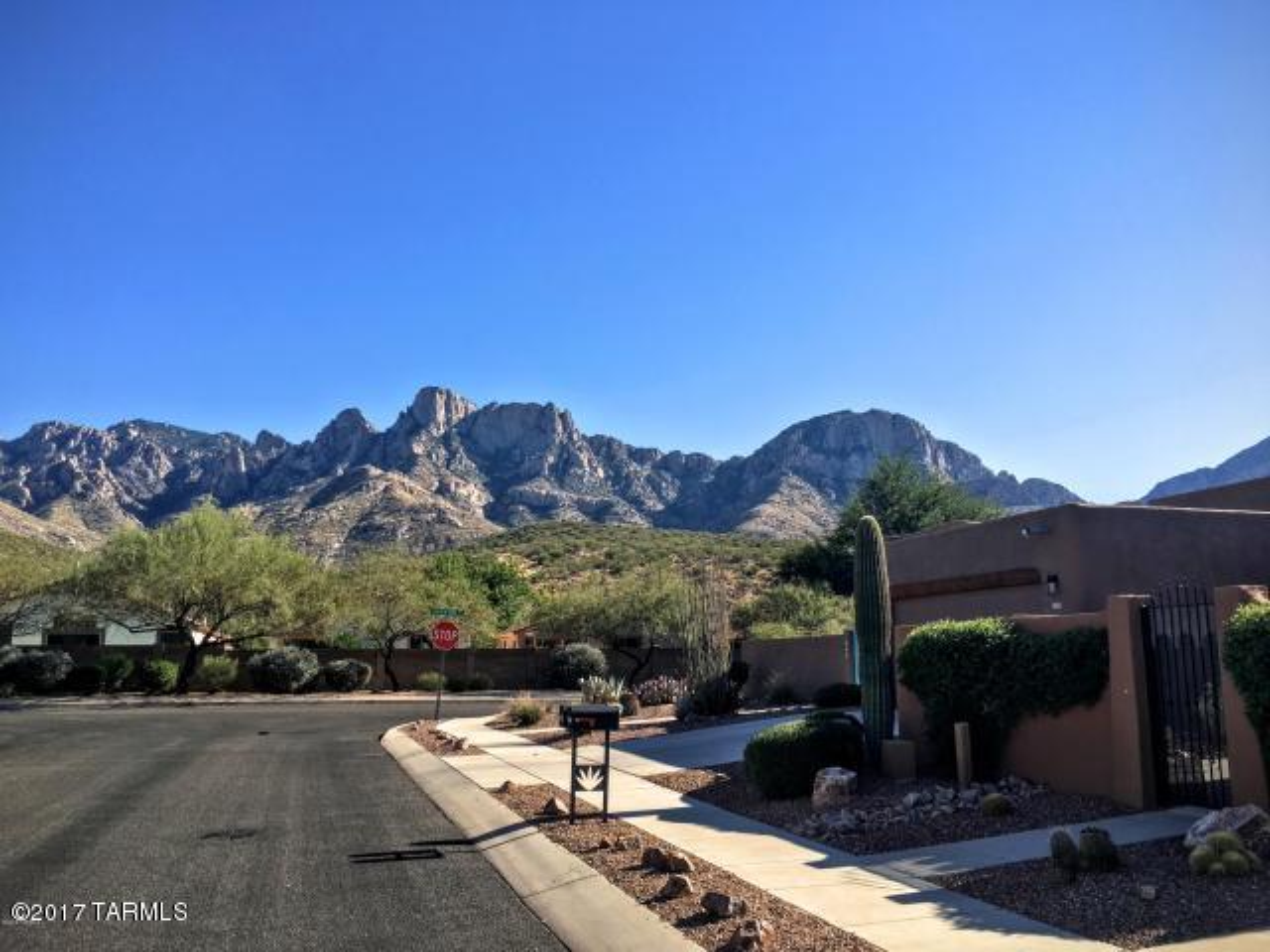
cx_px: 635
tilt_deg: +9.3
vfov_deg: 48.2
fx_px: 1064
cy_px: 476
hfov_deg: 61.7
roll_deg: +0.6
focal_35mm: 29
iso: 25
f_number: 2.2
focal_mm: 4.15
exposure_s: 1/1183
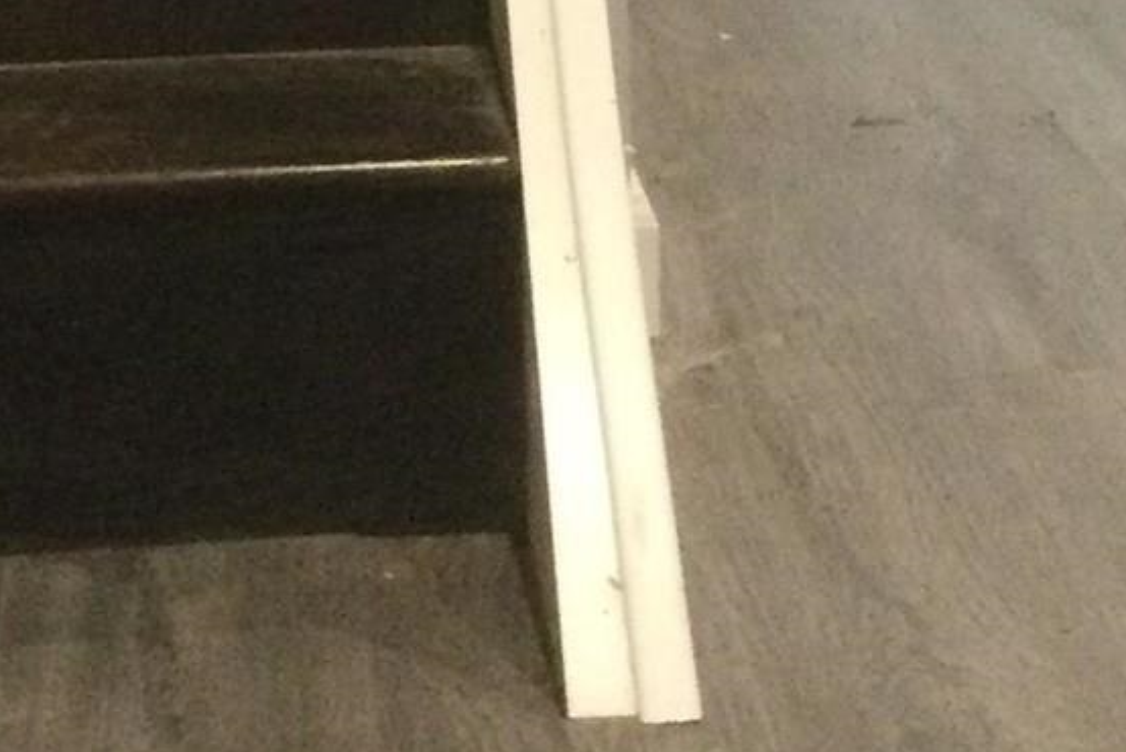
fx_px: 4193
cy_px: -817
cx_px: 514
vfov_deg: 9.5
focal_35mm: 134
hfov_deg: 15.3
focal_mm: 3.3
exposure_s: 1/24
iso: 200
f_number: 2.4
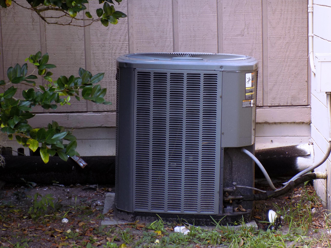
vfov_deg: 16.2
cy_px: 116
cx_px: 151
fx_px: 870
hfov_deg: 21.5
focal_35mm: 91
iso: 80
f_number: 4.3
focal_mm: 13.9
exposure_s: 1/60
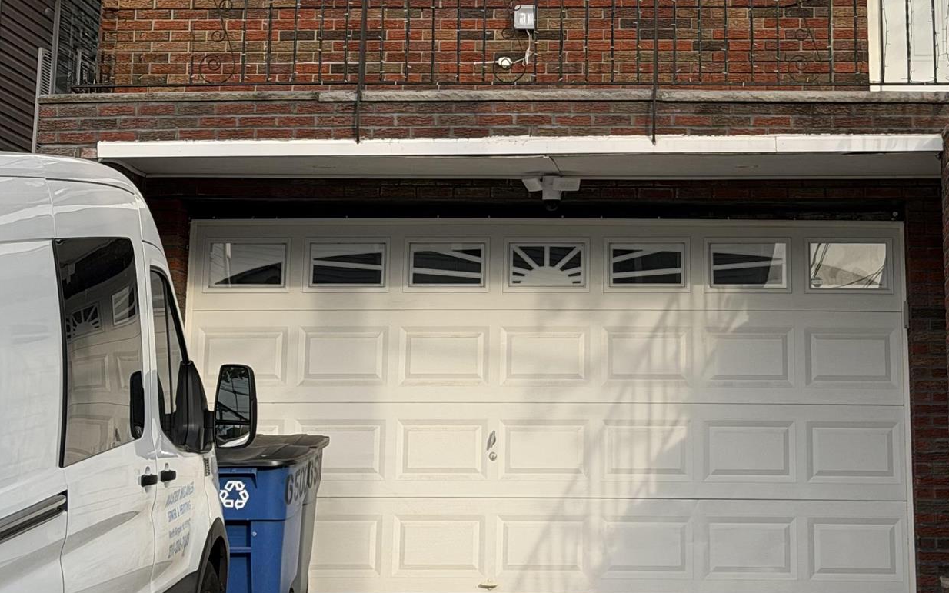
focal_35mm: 95
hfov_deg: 21.8
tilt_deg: +14.4
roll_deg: -0.6
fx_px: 2457
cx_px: 614
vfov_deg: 13.4
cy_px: -87
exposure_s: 1/1642
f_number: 1.78
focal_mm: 6.76
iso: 64
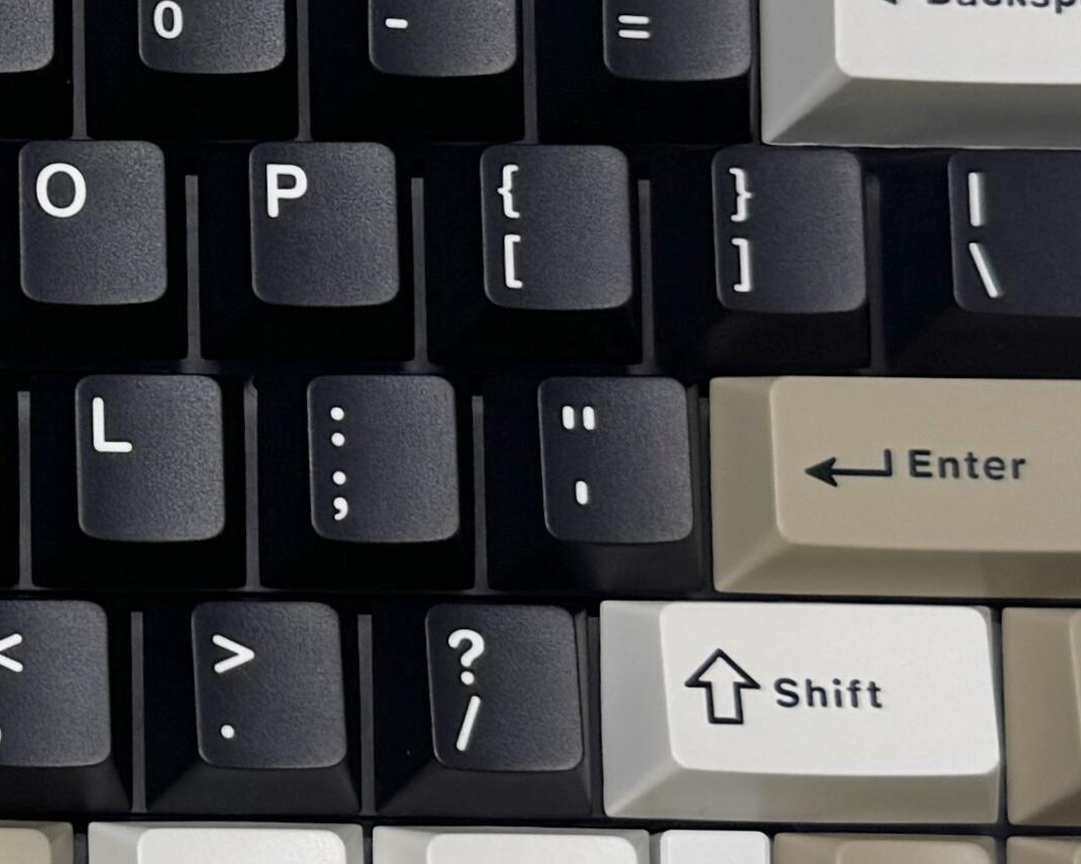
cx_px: -391
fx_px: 2847
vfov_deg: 17.2
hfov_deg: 19.5
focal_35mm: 89
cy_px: 231
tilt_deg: -71.2
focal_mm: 6.76
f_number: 1.78
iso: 100
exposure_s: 1/121
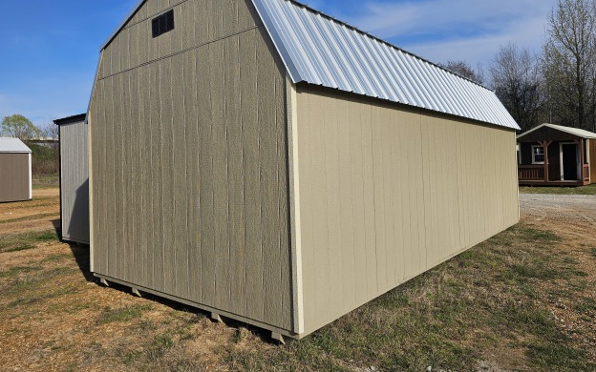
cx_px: 303
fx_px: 406
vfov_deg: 49.1
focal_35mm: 25
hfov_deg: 72.5
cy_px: 155
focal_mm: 6.3
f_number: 1.7
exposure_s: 1/1215
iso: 10
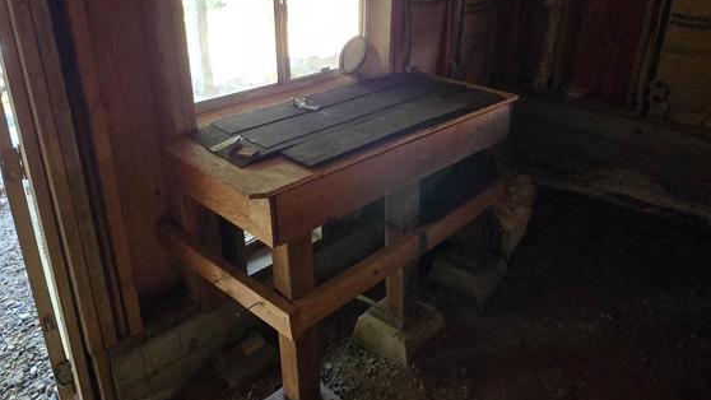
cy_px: 113
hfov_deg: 71.9
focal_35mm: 26
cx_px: 364
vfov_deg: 43.3
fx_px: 490
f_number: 2.2
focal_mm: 1.7
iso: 640
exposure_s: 1/60
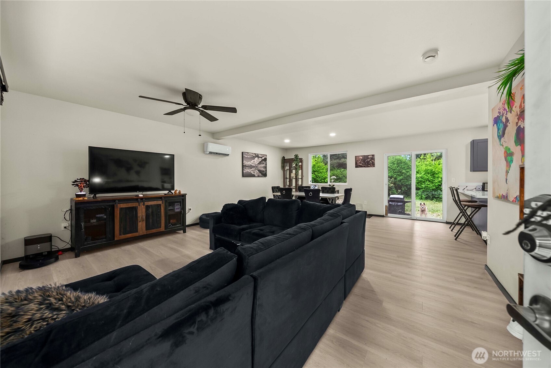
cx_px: 276
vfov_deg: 90.1
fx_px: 184
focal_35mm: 12
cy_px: 184
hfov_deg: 112.6
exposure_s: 1/2
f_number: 7.1
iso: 1000
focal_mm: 12
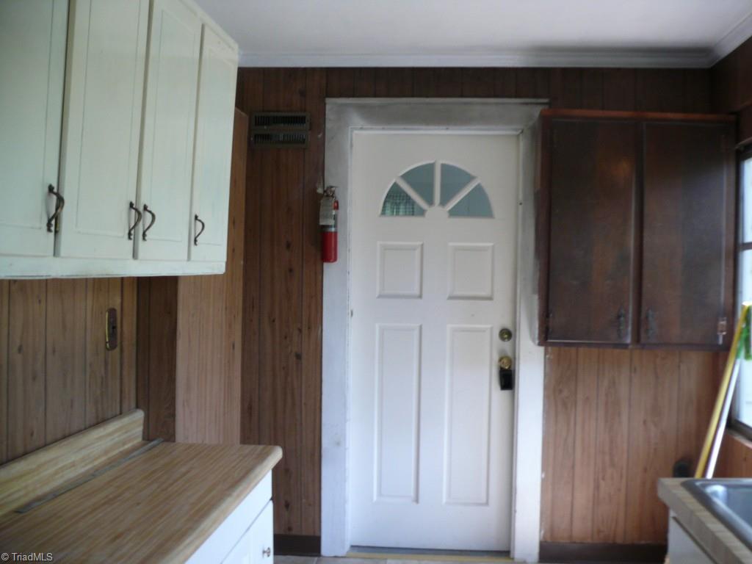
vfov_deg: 39.7
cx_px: 376
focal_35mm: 36
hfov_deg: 51.4
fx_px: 782
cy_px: 282
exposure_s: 1/60
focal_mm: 7.7
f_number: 2.8
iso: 200
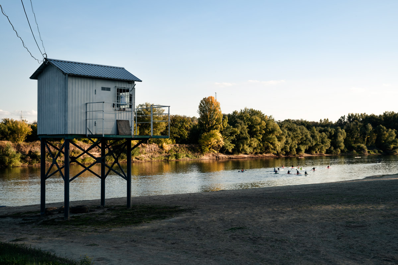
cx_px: 199
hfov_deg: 39.6
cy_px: 132
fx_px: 553
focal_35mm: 50
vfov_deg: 27.0
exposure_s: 1/320
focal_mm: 50
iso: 100
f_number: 4.5
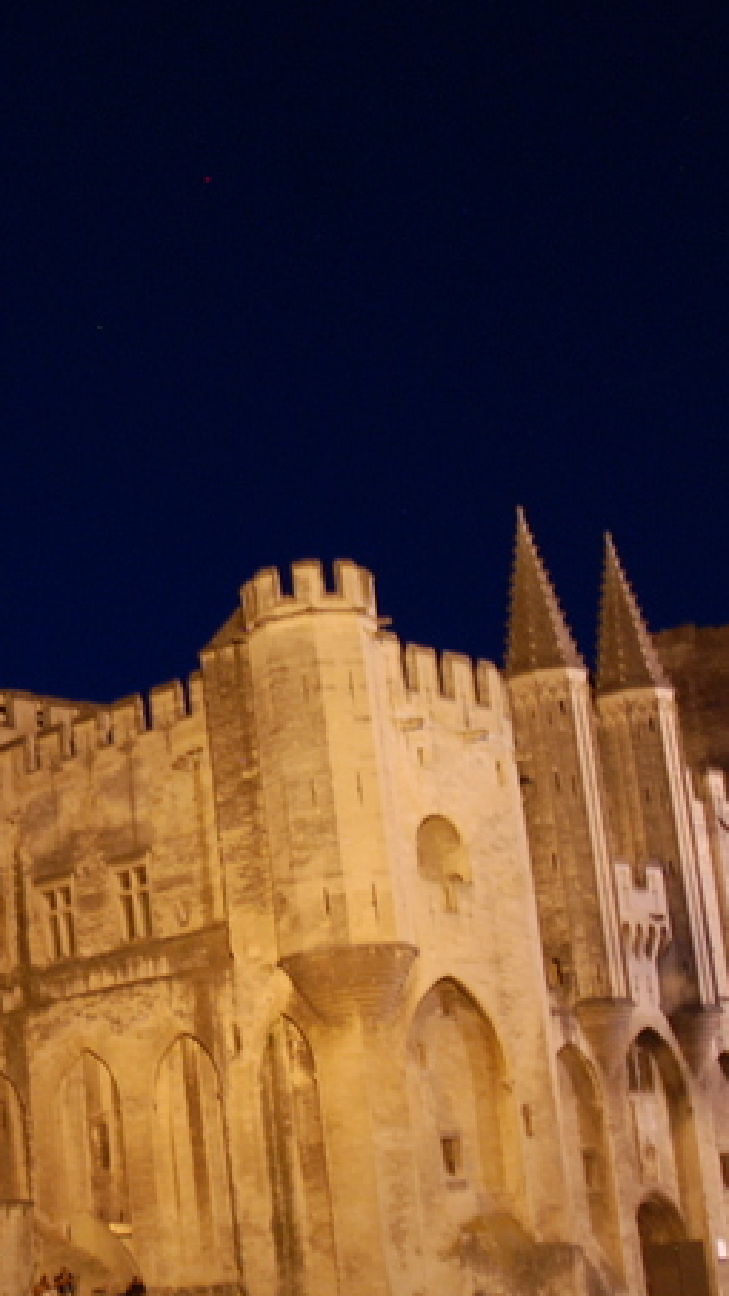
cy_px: 764
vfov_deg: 32.7
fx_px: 2198
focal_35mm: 64
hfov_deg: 18.0
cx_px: -120
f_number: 3.5
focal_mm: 18
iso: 400
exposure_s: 1/1.6
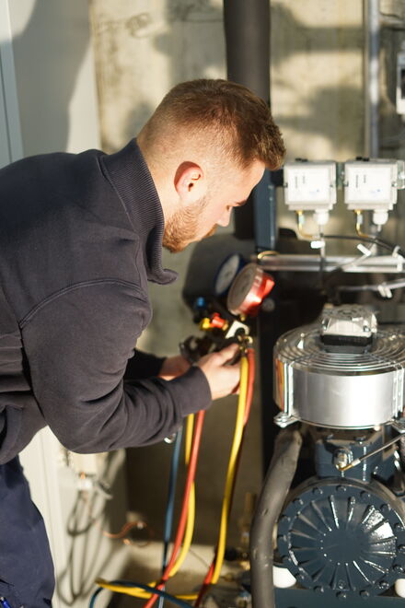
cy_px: 304
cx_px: 202
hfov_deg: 27.0
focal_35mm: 50
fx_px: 844
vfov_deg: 39.6
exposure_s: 1/100
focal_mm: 50
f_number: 2
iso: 400
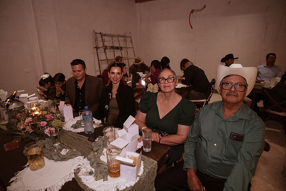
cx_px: 143
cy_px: 96
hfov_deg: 84.0
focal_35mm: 20
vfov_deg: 62.0
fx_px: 159
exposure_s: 1/100
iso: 1600
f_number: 4.5
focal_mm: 20
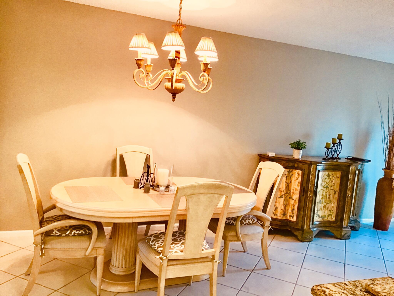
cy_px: 148
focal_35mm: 31
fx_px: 353
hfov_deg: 58.4
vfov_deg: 45.4
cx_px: 197
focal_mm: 3.3
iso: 100
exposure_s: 1/30
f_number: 2.4
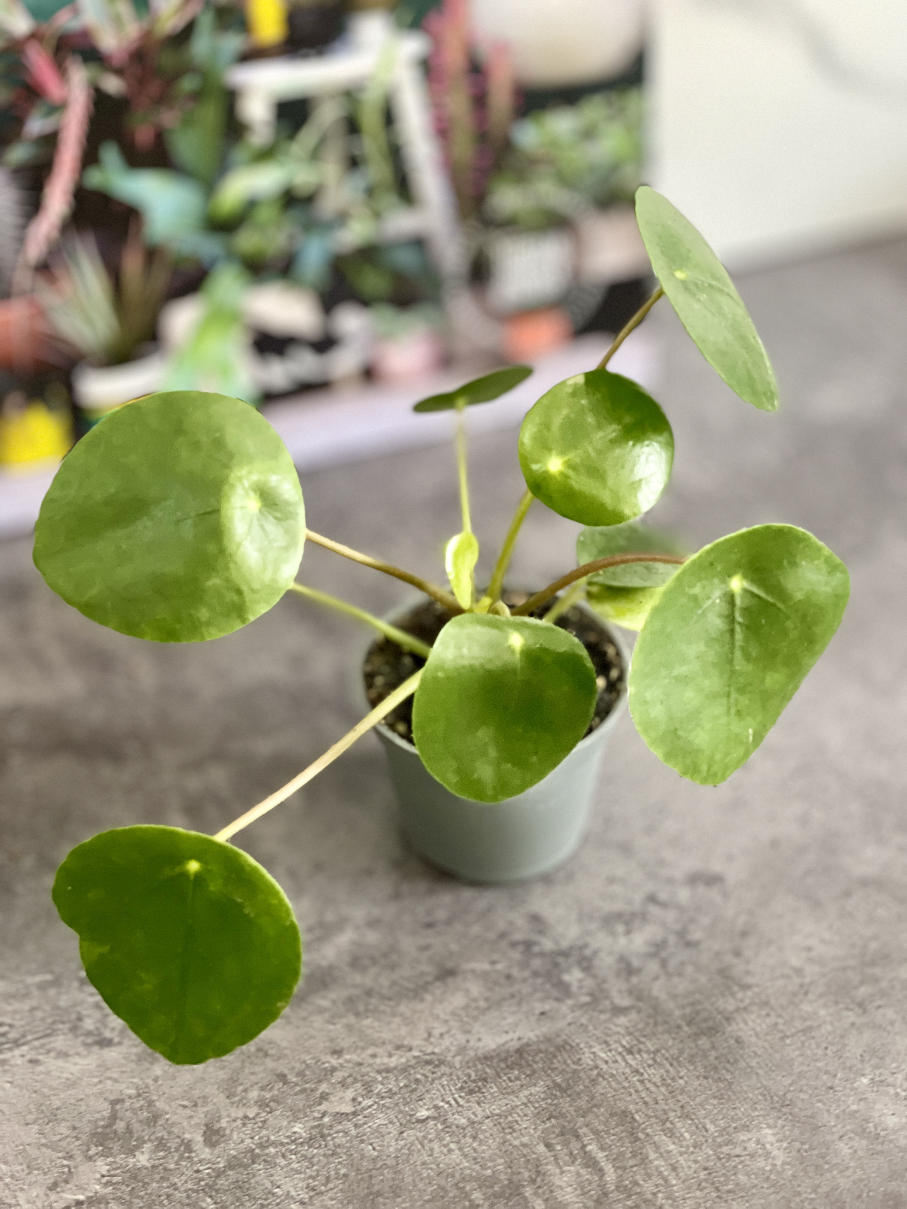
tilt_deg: -40.1
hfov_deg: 22.9
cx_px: 454
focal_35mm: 64
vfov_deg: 30.3
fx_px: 2236
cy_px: 604
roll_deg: +1.9
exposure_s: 1/25
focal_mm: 7.5
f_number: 2.2
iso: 400
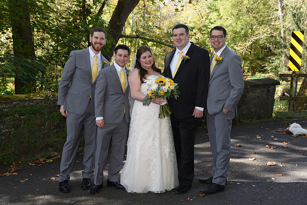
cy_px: 102
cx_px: 154
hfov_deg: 39.6
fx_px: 426
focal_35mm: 50
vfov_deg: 27.0
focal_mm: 50
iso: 640
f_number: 6.3
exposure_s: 1/200
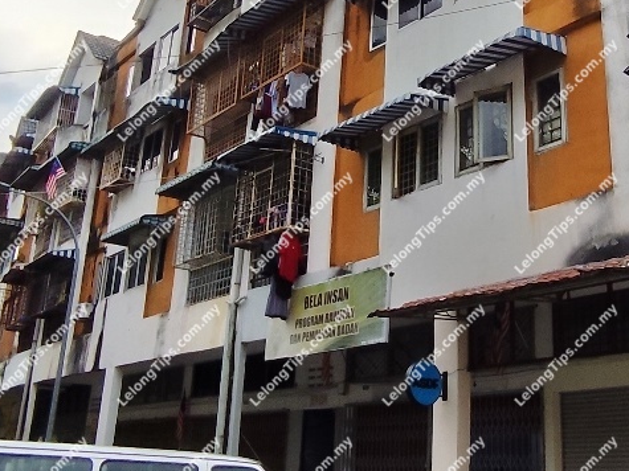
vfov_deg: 34.7
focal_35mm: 40
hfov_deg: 44.8
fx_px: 727
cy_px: 84
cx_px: 491
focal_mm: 1.65
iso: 50
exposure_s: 1/455
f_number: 2.2
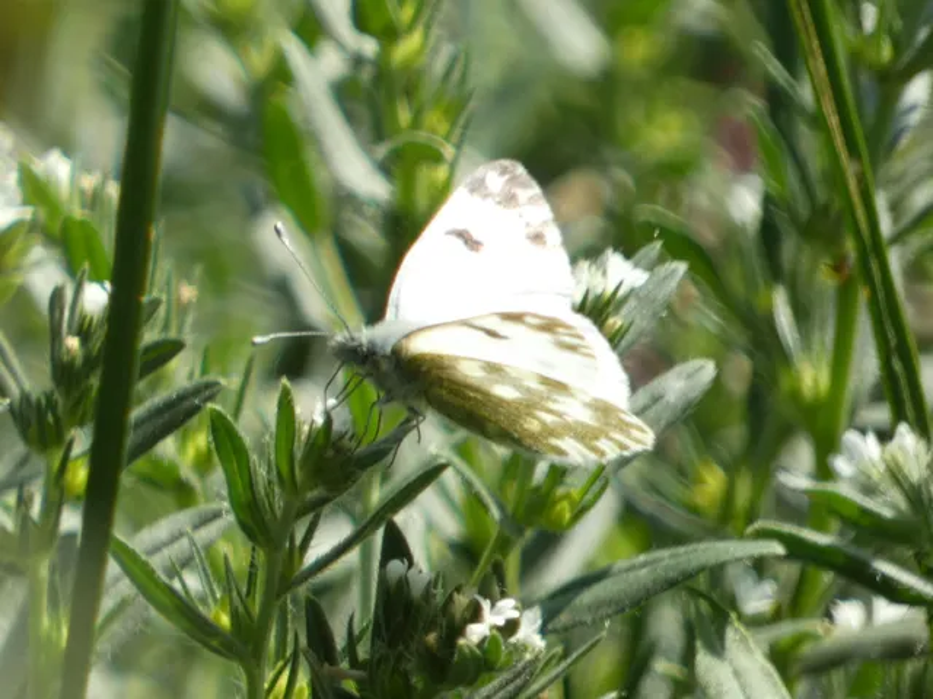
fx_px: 32343
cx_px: 466
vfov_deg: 1.2
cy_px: 350
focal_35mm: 1200
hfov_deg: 1.7
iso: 100
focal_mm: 215
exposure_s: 1/125
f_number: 5.9
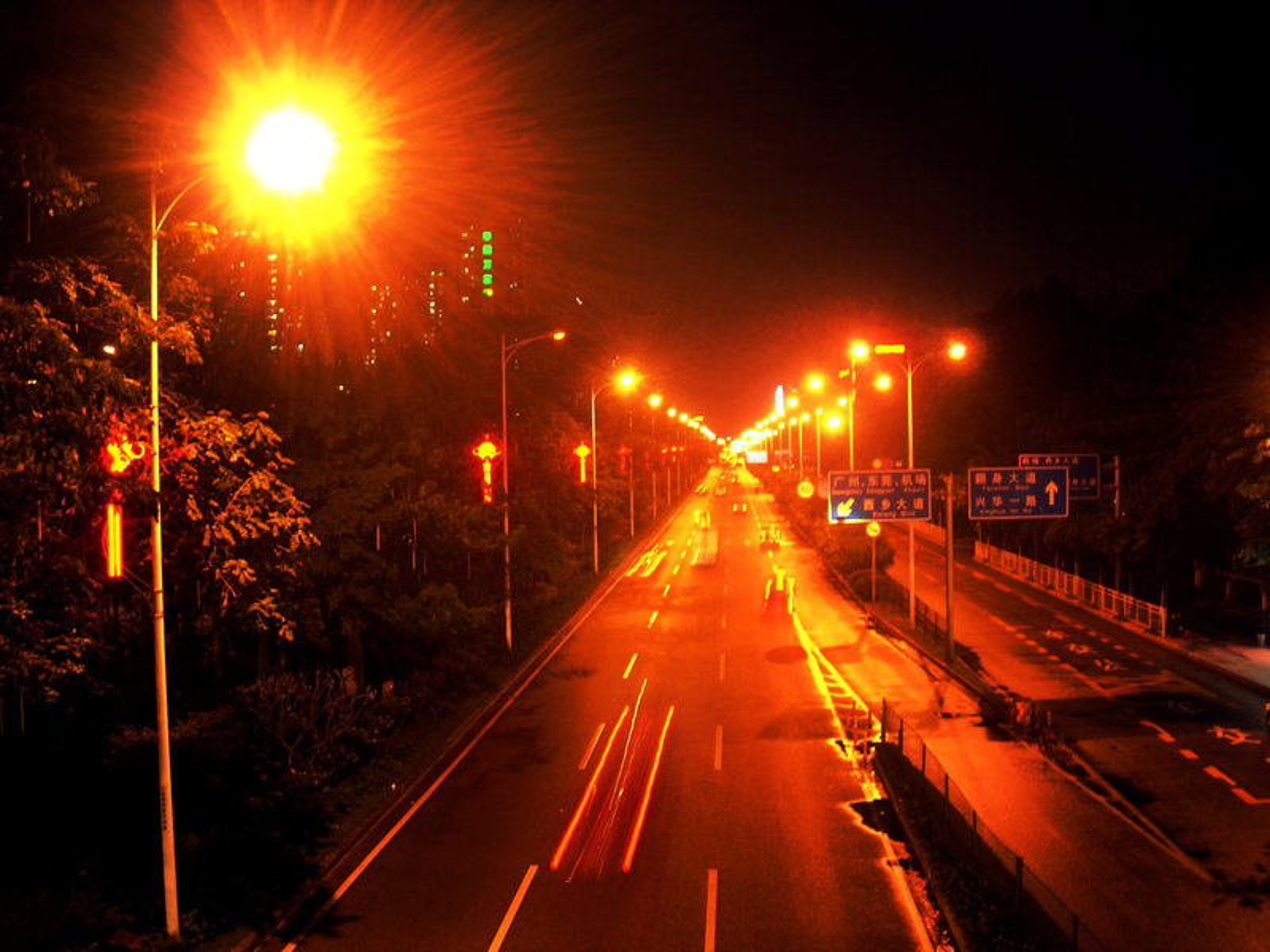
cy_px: 476
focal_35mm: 38
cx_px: 635
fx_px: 1394
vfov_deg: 37.7
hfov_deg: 49.0
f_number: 2.8
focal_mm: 7.8
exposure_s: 1/1.1
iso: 64
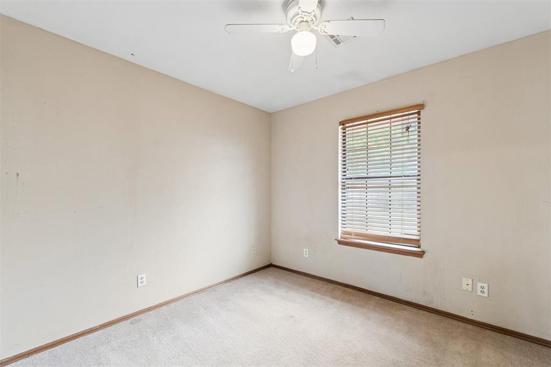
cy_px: 184
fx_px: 230
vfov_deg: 77.3
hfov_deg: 100.4
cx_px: 276
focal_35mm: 15
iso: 200
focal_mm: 10
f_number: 6.3
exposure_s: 1/20
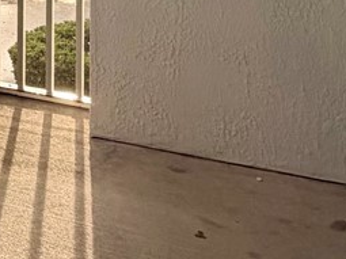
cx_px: -189
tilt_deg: +0.3
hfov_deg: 19.2
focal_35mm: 88
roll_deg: -0.4
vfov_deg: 14.8
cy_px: -197
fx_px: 879
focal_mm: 2.22
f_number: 2.2
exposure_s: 1/351
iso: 50
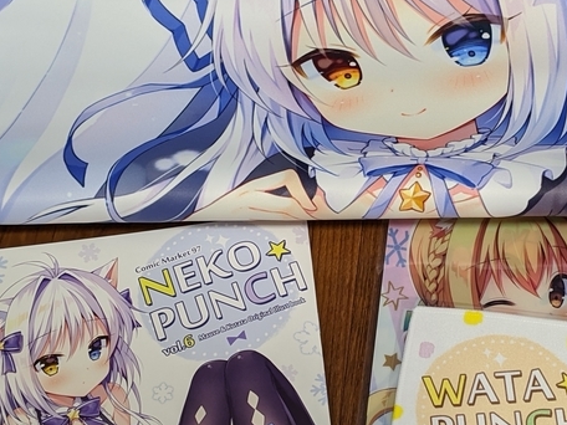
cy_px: 280
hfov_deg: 27.3
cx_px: 358
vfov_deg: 20.7
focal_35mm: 71
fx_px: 1163
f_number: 1.8
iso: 89
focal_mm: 4.44
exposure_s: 1/24
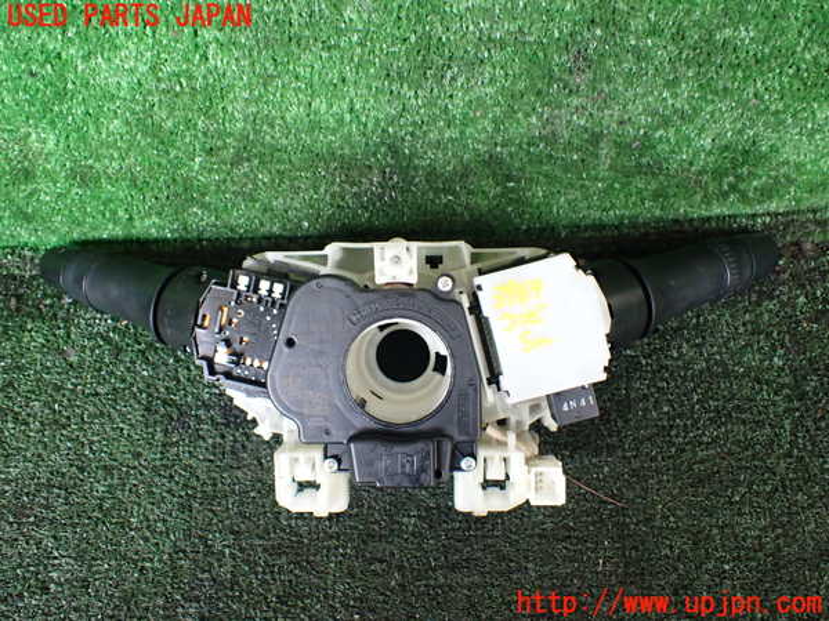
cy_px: 310
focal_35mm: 30
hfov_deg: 60.0
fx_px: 718
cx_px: 414
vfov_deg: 46.8
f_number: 2.3
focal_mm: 5.4
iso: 500
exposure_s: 1/125
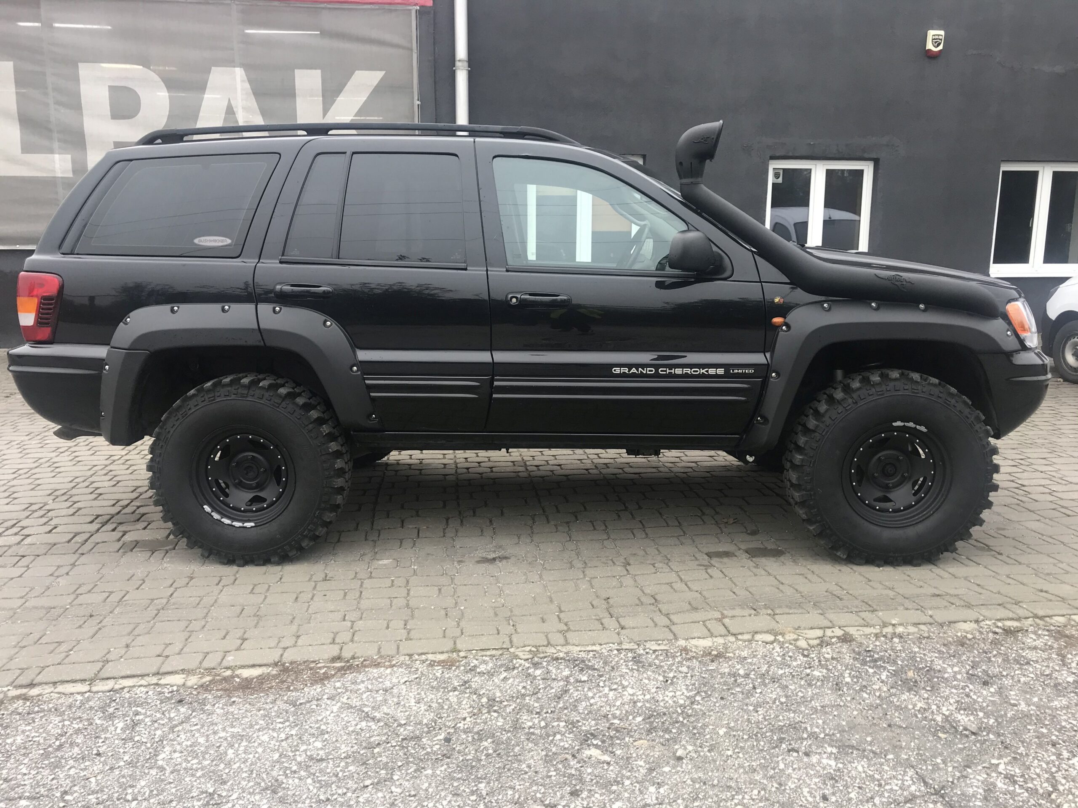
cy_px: 404
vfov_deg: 49.7
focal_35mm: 28
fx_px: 872
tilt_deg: -10.5
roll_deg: -0.8
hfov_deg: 63.4
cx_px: 539
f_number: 1.8
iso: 20
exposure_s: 1/191
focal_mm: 3.99
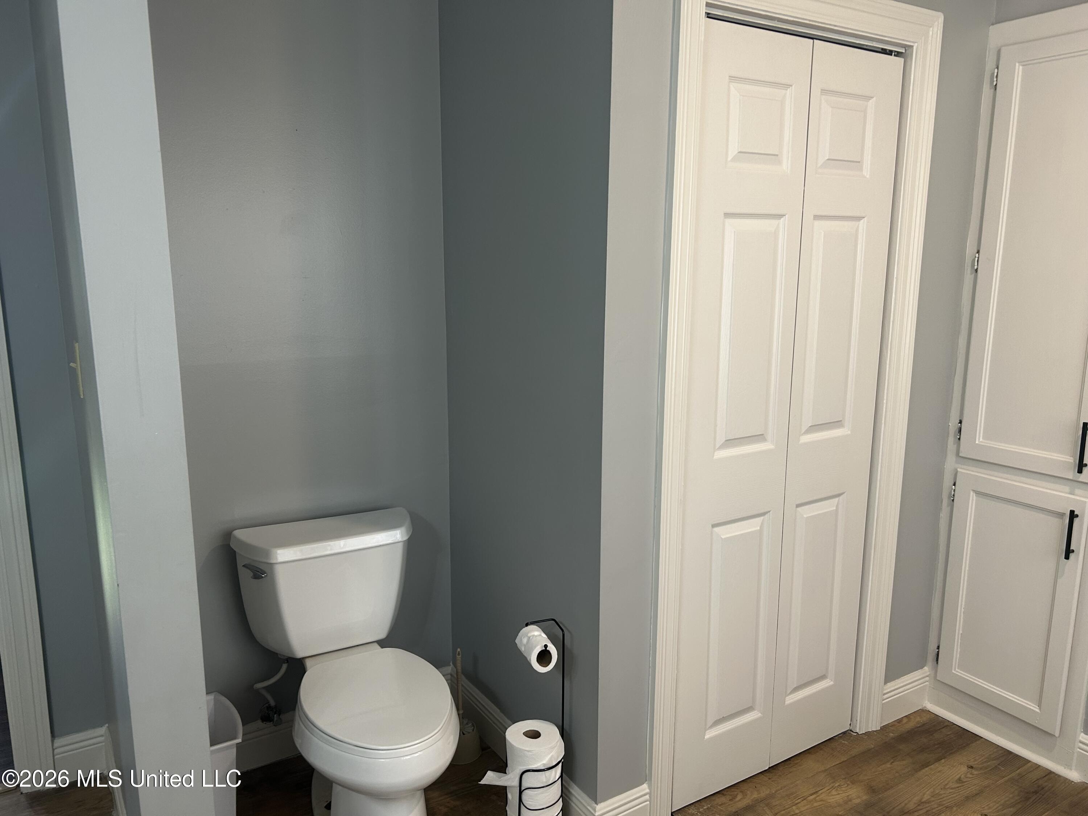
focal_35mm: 26
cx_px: 544
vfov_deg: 53.1
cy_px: 408
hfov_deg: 67.3
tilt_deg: -10.7
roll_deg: +0.0
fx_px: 817
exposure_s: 1/60
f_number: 1.5
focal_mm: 5.7
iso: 100
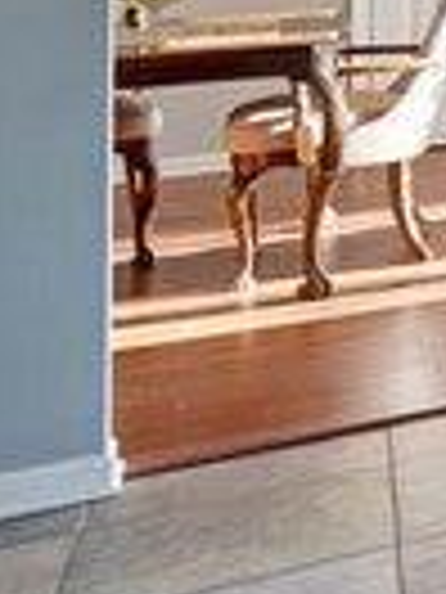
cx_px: 1604
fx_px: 1443
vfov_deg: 21.2
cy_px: -166
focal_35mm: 84
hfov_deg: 9.3
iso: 100
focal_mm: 16
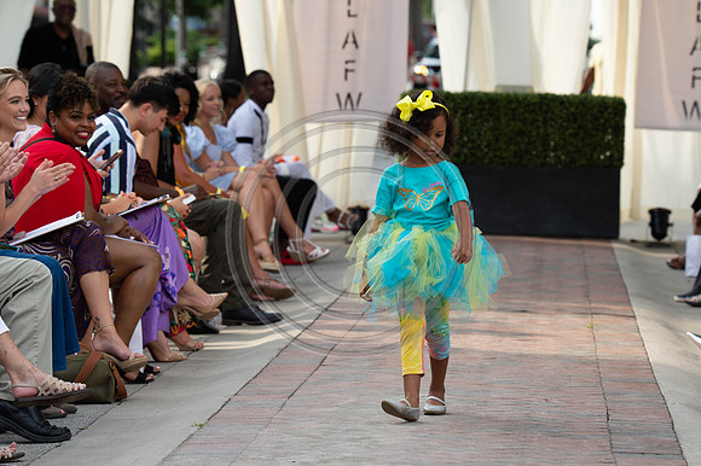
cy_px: 233
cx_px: 350
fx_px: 3503
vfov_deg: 7.6
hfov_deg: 11.4
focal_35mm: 180
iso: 400
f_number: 10
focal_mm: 180
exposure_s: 1/160
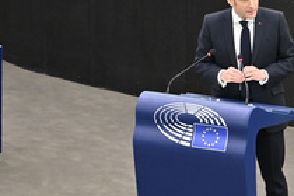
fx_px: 3503
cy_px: 139
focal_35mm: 429
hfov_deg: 4.8
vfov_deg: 3.2
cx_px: 223
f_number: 2.8
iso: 1250
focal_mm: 200
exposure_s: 1/320
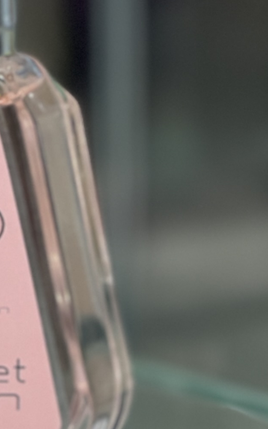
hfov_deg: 5.8
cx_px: -184
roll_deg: +1.8
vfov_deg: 9.4
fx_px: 2593
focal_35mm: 222
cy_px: 281
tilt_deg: -10.8
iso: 100
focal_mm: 6
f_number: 2
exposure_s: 1/100
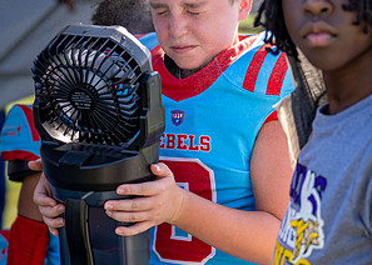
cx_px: 154
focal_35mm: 179
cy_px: 55
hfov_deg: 11.2
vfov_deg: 8.0
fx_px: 1891
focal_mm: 70
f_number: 2.8
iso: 125
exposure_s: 1/800
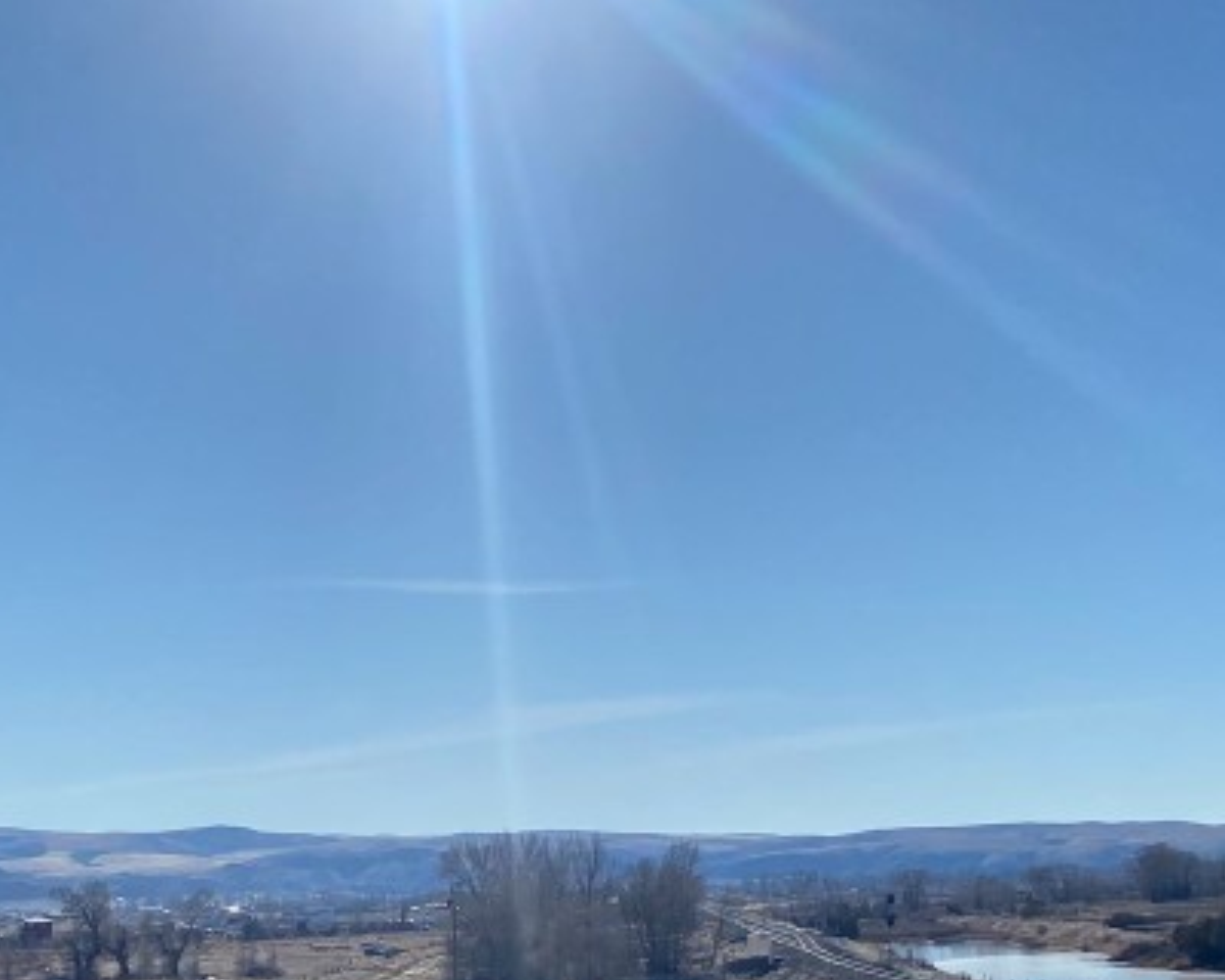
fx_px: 2357
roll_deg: +2.1
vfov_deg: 22.6
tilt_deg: -2.8
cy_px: 977
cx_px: 502
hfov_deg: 29.1
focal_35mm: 65
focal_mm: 4.25
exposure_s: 1/7194
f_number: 1.8
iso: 32
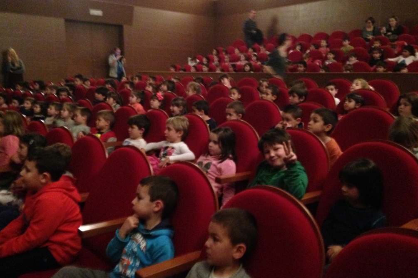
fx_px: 406
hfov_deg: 54.4
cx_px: 206
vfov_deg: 37.8
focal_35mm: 35
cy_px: 133
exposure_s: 1/15
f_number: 2.4
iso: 800
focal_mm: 4.12
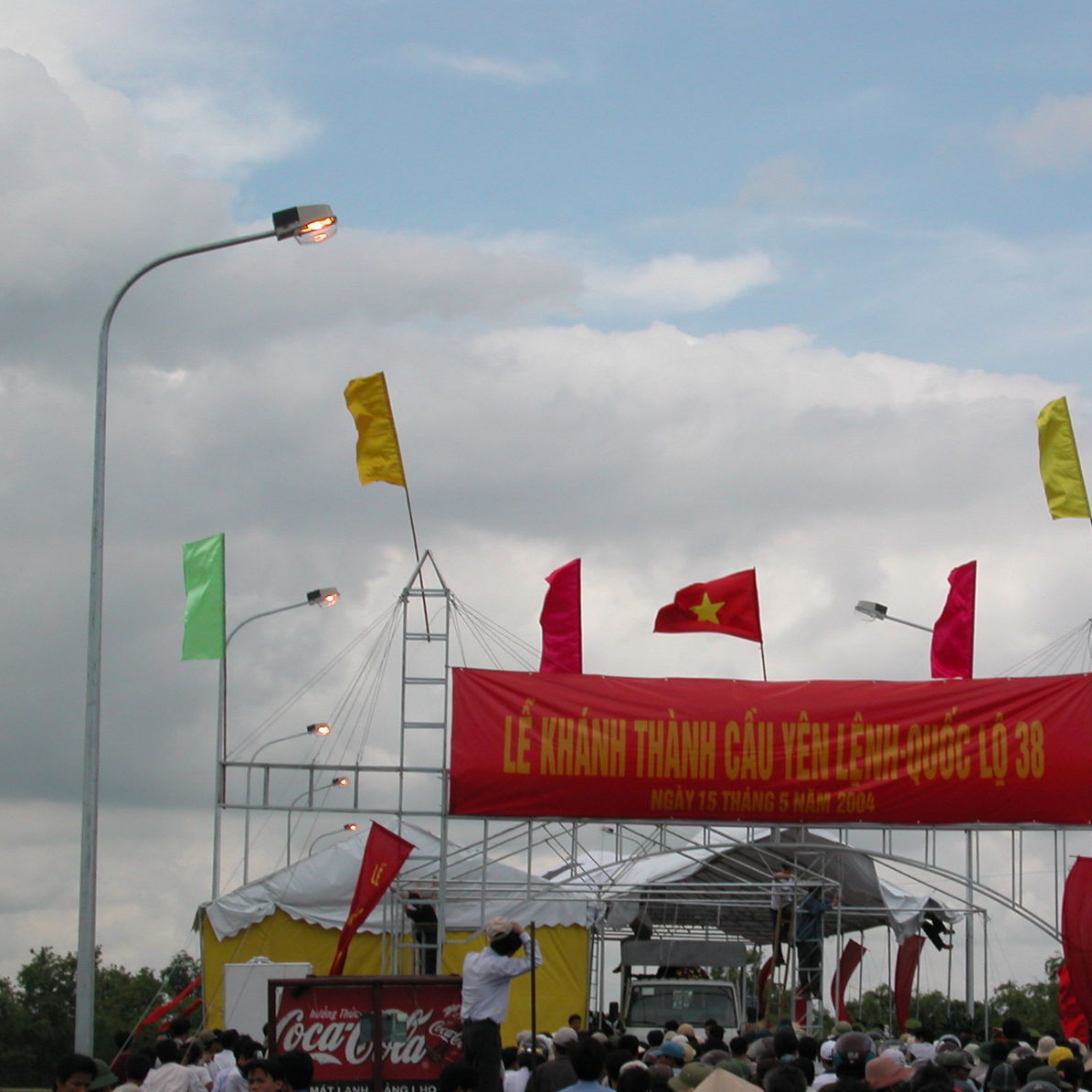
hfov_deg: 17.7
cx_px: 739
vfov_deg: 17.7
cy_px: 653
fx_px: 3498
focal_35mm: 98
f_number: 7.4
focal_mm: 17.8
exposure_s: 1/432
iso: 100
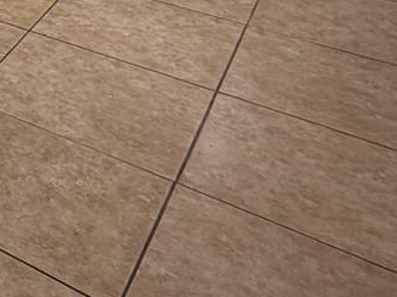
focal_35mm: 69
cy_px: -281
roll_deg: +2.3
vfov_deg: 16.6
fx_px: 790
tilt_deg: -7.4
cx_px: -386
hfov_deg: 18.7
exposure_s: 1/120
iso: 100
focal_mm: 2.22
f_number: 2.2
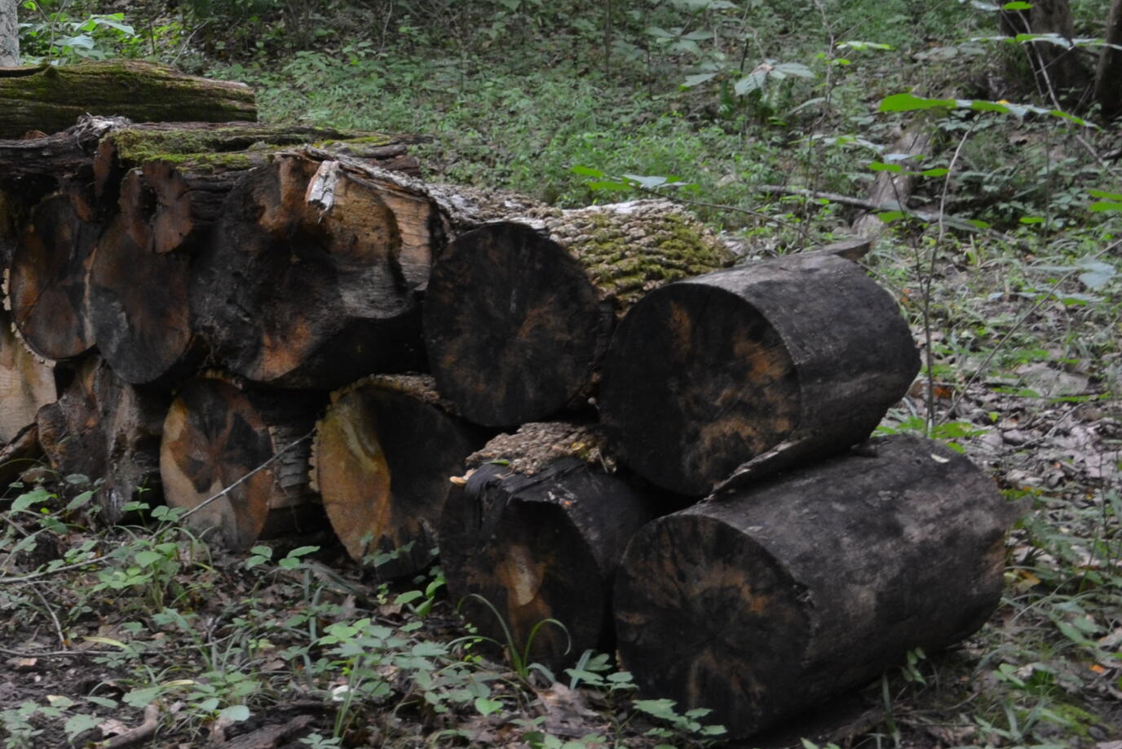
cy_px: 42
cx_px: -3
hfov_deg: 22.9
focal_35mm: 85
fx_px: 2650
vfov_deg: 15.8
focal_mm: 26
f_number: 3.8
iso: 400
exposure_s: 1/30
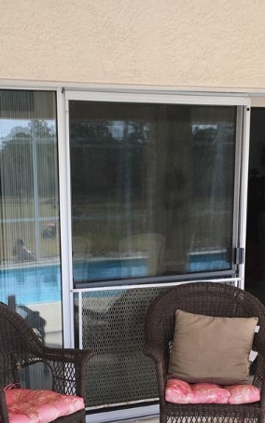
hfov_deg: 24.8
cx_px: 89
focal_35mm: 52
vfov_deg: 38.1
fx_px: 600
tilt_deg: -12.6
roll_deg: -0.2
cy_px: 305
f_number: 2.2
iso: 25
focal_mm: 4.15
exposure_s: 1/353
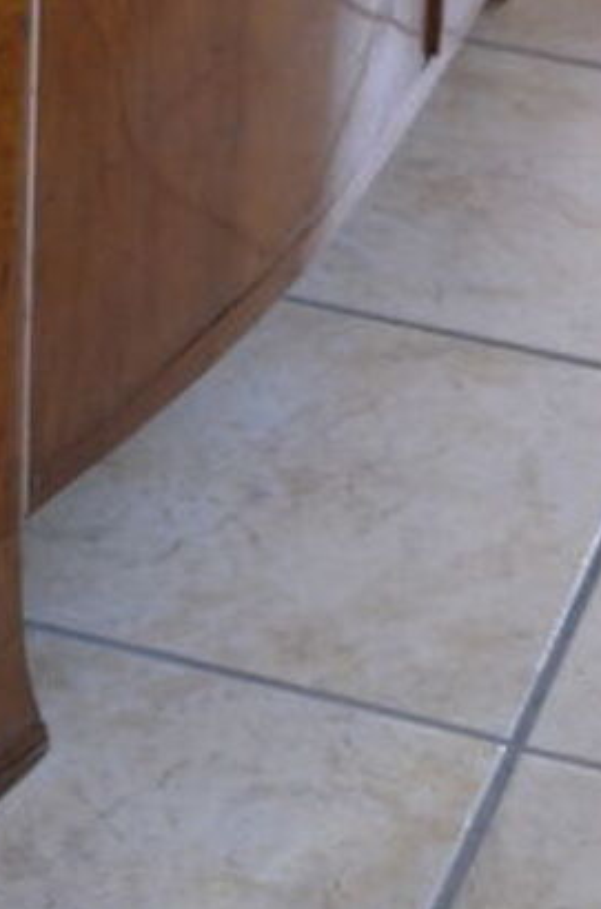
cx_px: -20
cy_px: -615
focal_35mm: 166
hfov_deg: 8.2
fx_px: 4181
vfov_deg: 11.7
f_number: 4.2
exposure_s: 1/60
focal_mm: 30
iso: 2000
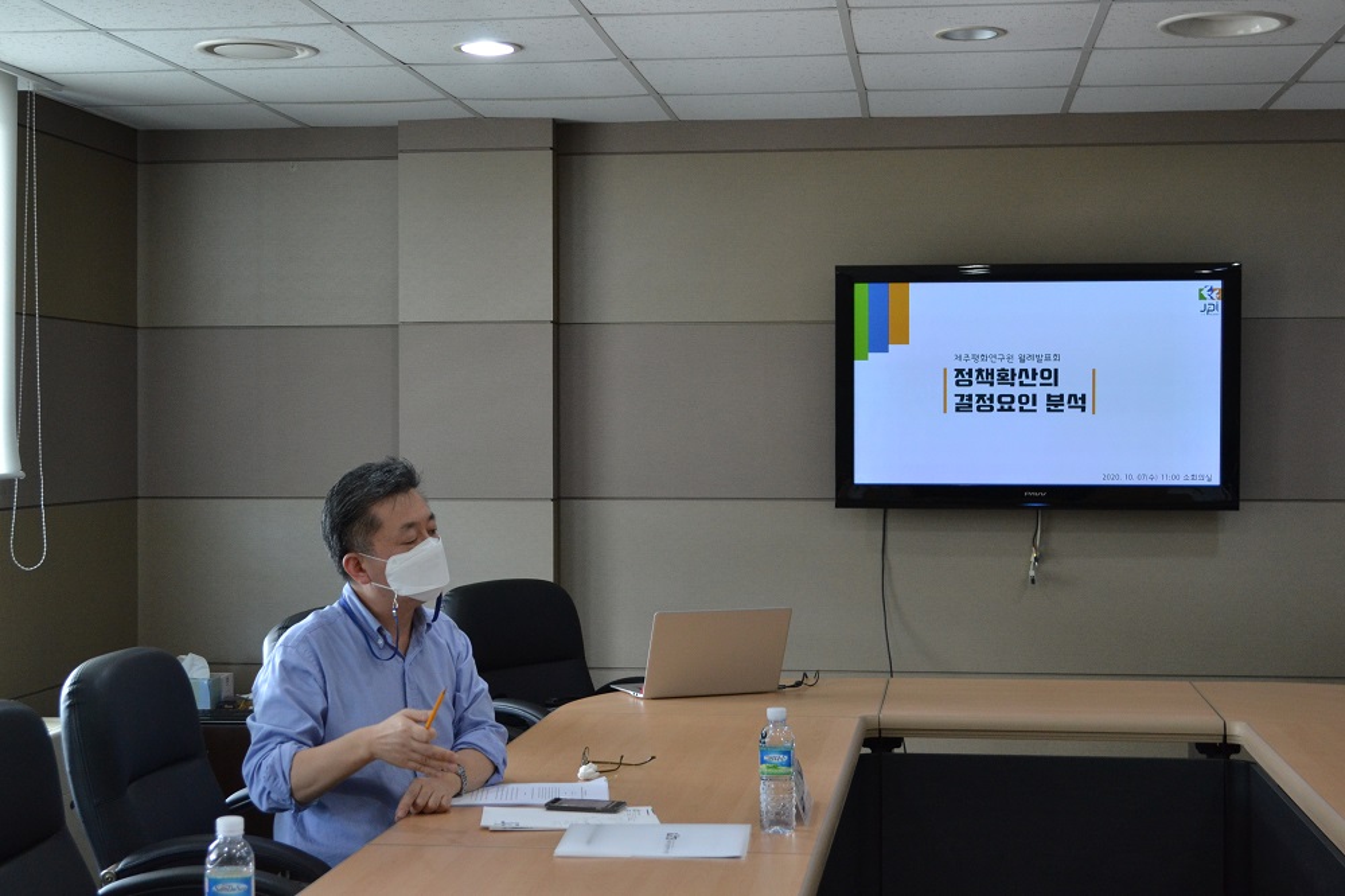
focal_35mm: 54
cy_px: 448
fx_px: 2017
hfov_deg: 36.9
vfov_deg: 25.0
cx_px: 672
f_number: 5
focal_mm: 36
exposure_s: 1/60
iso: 1100
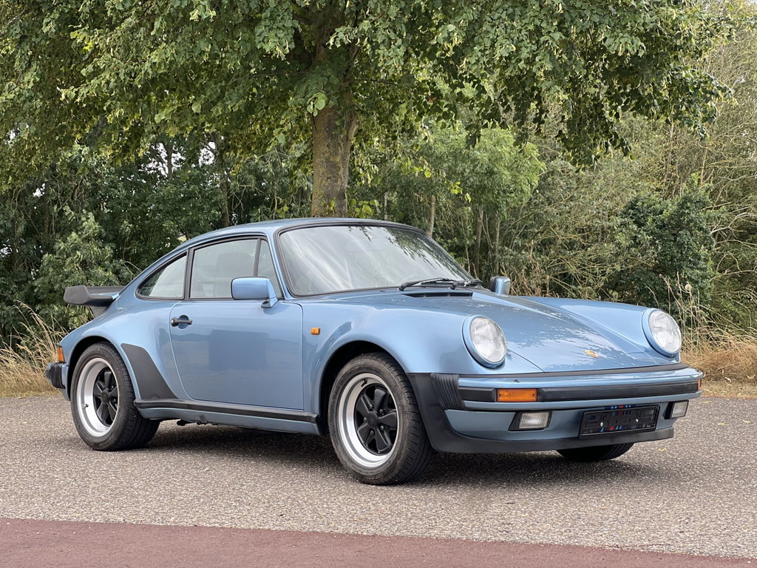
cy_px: 284
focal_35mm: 77
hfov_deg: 25.3
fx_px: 1684
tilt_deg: -1.5
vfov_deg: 19.1
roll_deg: +0.6
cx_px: 378
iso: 25
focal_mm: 9
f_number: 2.8
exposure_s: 1/121
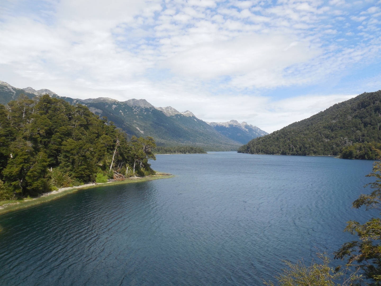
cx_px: 190
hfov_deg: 67.3
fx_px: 286
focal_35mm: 26
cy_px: 143
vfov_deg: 53.1
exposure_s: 1/1250
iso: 125
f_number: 3.5
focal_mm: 4.6
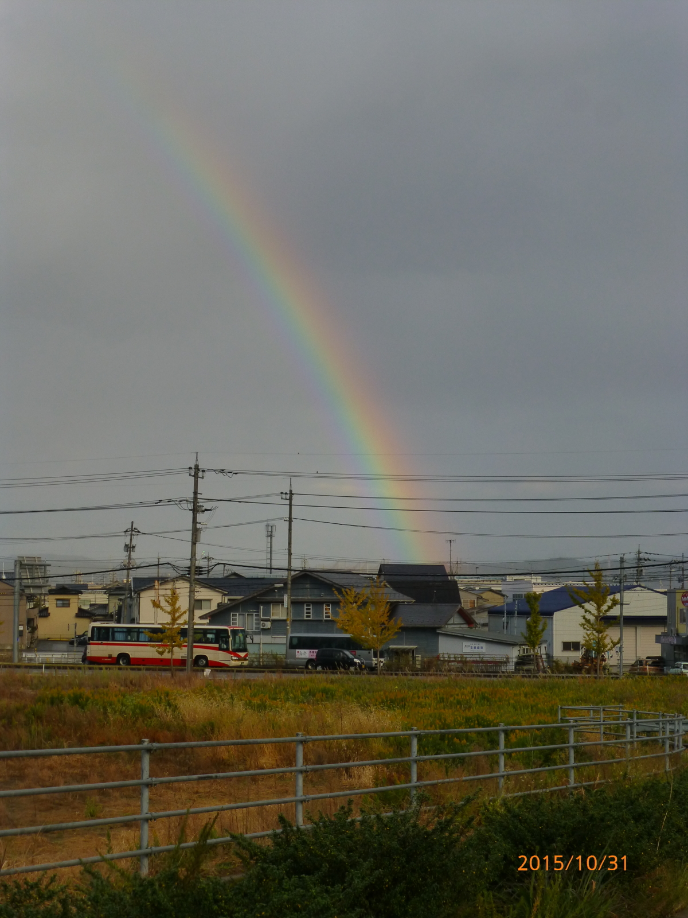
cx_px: 344
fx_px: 1988
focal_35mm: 75
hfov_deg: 19.6
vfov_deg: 26.0
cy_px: 459
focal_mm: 13.3
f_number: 5
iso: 160
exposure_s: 1/320
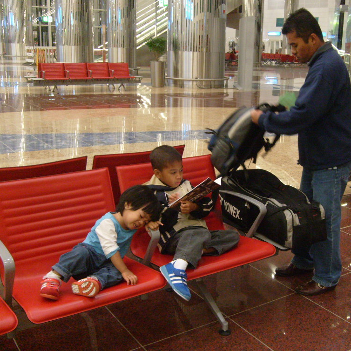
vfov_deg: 40.0
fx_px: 482
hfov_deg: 39.7
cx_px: 225
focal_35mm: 42
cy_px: 178
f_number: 2.8
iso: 400
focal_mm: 5.8
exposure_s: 1/45
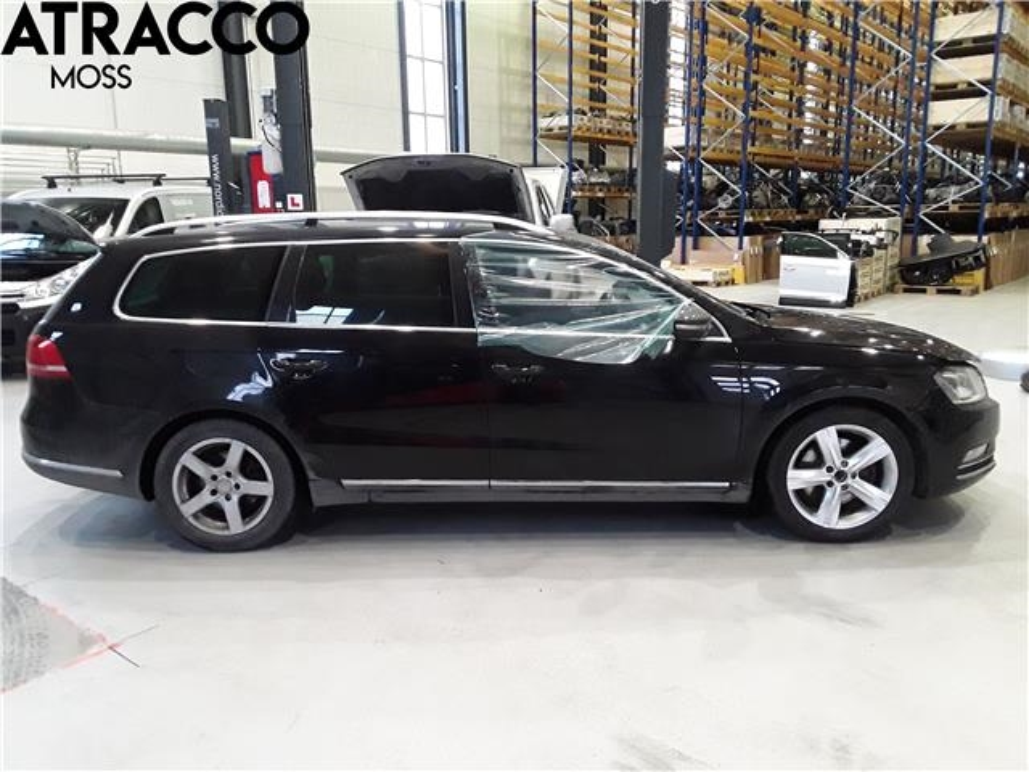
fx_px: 832
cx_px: 514
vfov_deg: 49.7
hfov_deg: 63.4
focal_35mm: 28
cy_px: 386
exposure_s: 1/25
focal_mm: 2.91
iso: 400
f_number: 1.9
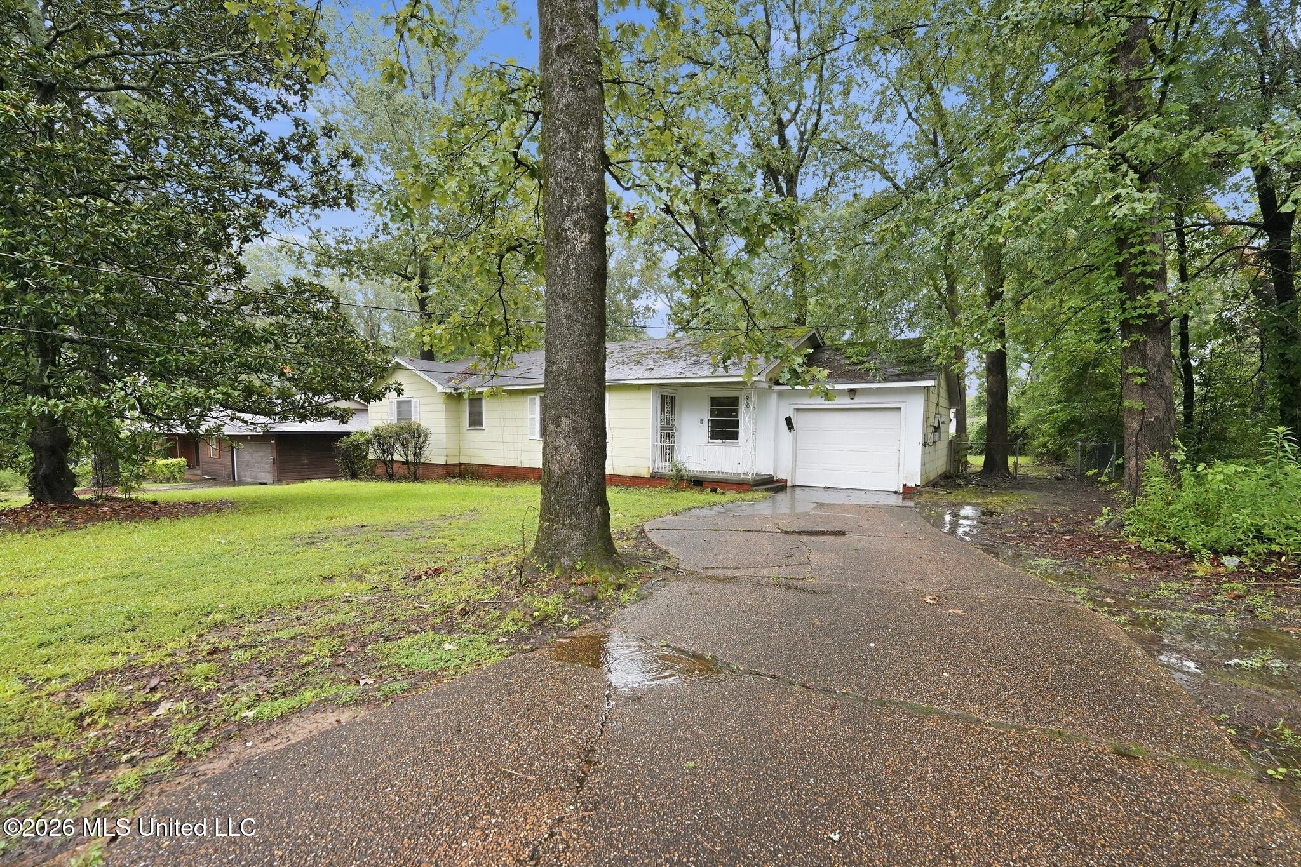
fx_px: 506
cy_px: 434
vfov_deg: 81.2
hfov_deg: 104.3
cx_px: 650
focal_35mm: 14
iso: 2500
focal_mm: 14
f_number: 5.6
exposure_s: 1/200
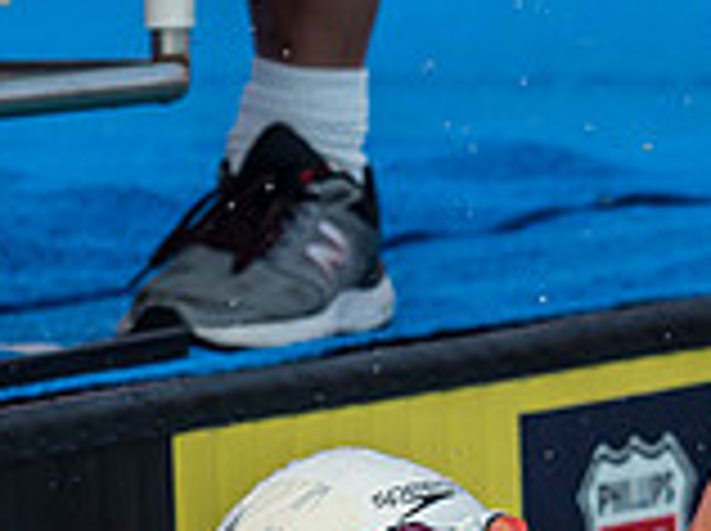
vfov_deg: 1.6
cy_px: 888
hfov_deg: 2.1
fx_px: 19052
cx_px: 425
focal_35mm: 929
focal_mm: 95
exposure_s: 1/1000
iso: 500
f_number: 3.5
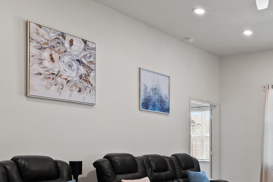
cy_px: 156
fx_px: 311
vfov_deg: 31.4
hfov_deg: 42.4
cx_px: 259
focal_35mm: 41
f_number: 10
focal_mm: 17
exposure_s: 1.6
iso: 400
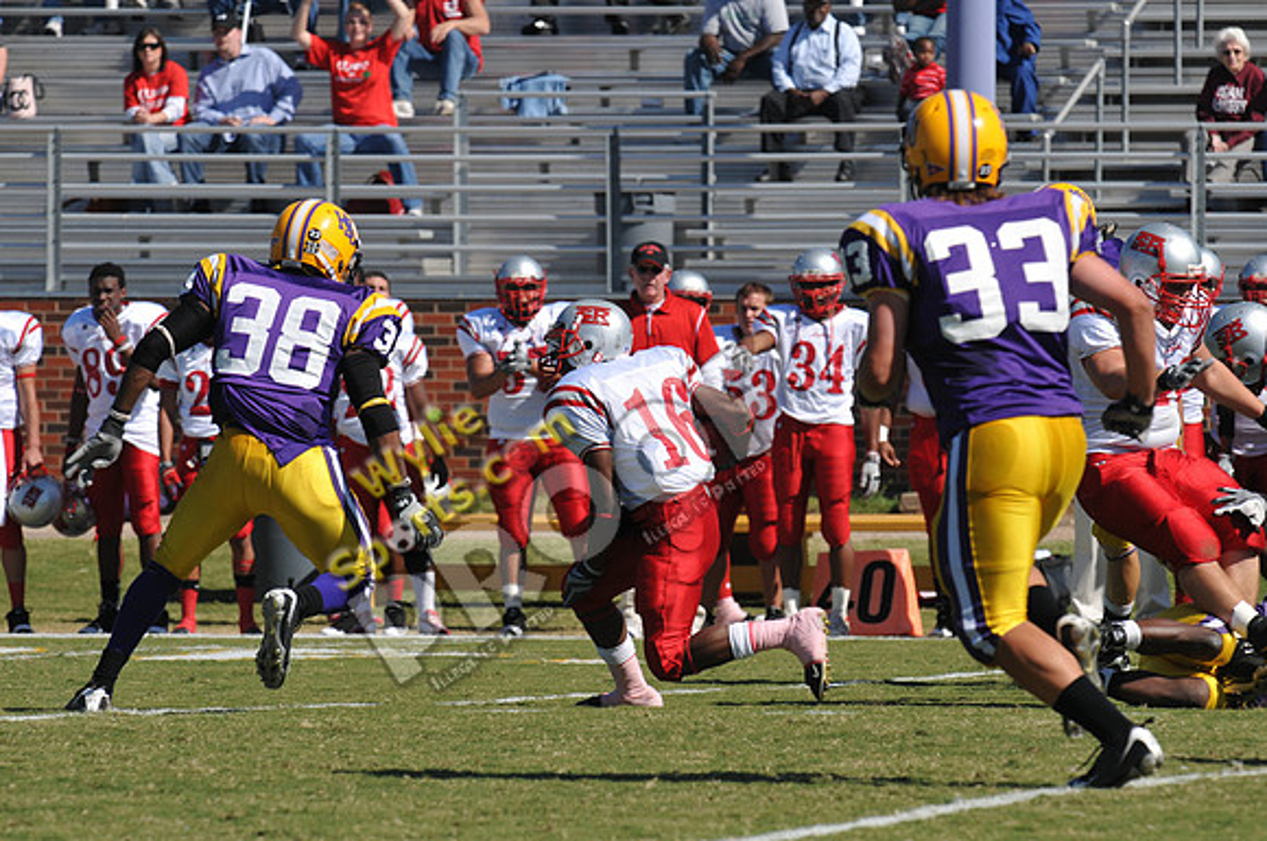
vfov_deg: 4.2
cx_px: 634
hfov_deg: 6.3
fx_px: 11598
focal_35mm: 330
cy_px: 420
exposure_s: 1/800
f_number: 6.3
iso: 200
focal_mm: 220
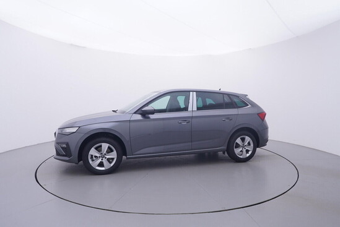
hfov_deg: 77.3
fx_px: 213
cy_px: 114
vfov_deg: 56.2
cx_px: 170
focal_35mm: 22
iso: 200
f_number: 5
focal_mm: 15
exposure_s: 1/80
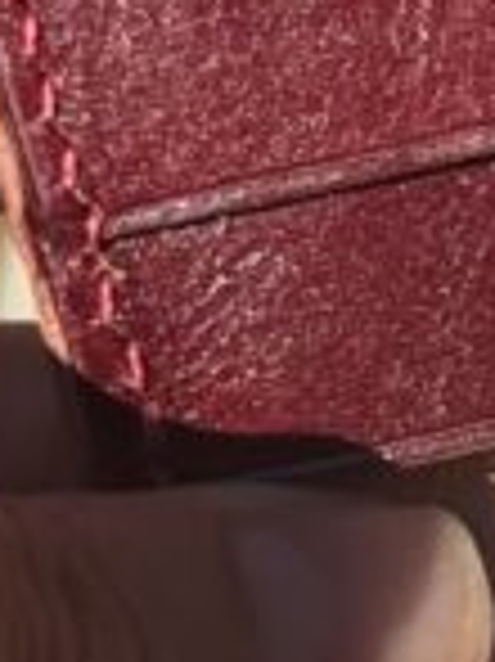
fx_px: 6397
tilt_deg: -45.9
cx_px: 1228
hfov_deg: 4.3
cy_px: 333
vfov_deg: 5.9
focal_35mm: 335
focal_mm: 6.76
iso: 64
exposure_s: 1/4049
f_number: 1.78
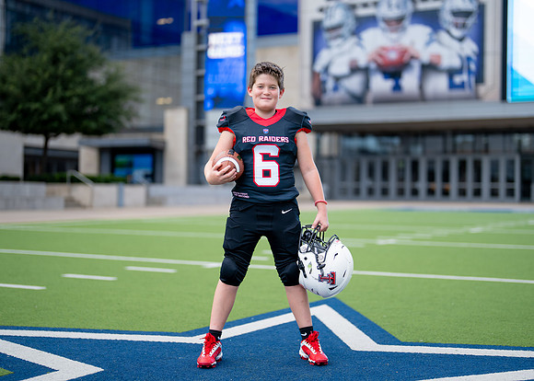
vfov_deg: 23.7
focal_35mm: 60
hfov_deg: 32.8
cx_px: 278
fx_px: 907
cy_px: 184
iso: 100
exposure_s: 1/1600
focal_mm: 50
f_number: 1.2
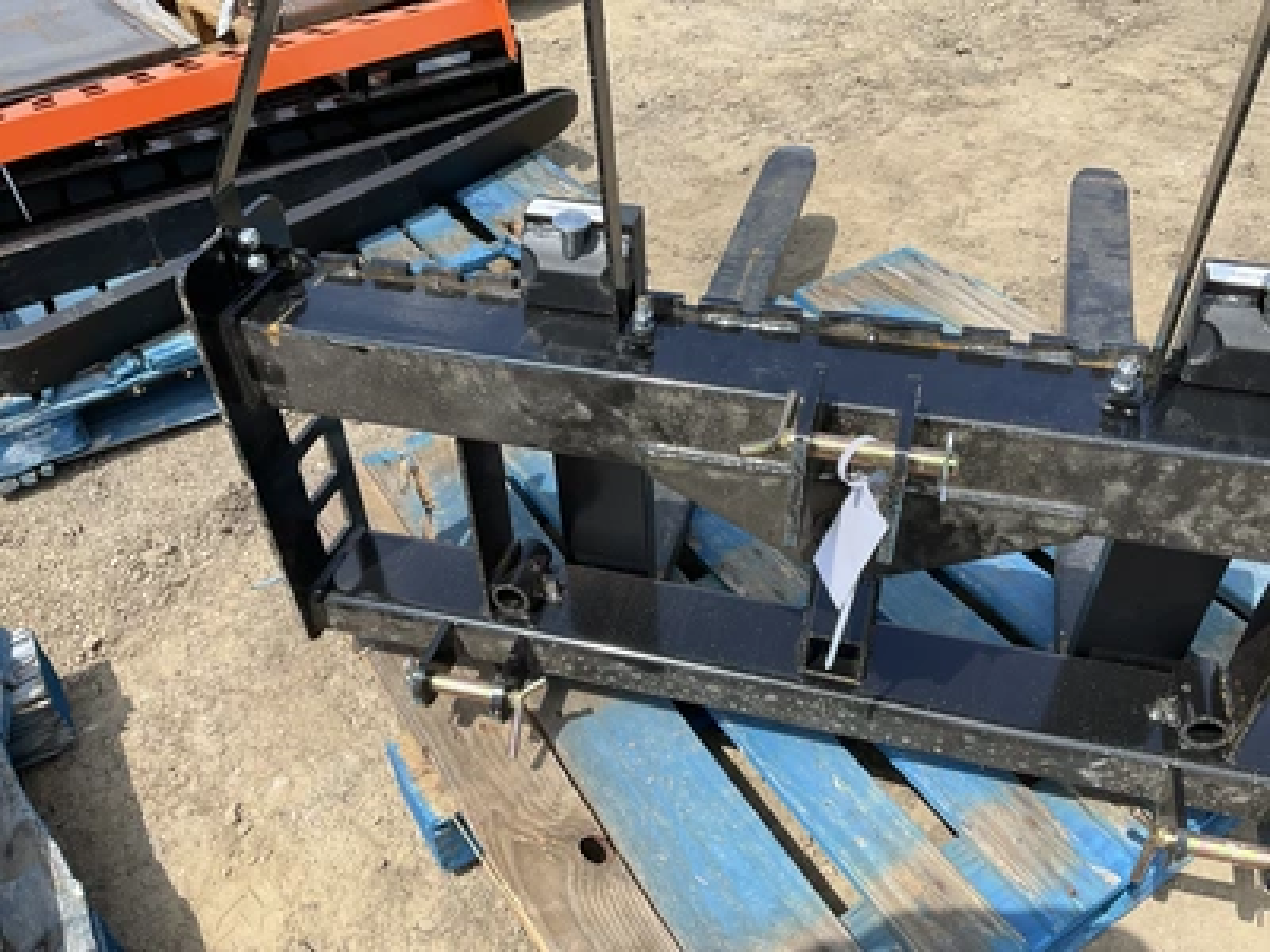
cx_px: 635
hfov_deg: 61.7
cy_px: 476
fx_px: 1064
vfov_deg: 48.2
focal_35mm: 29
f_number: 1.8
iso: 25
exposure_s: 1/978
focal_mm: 3
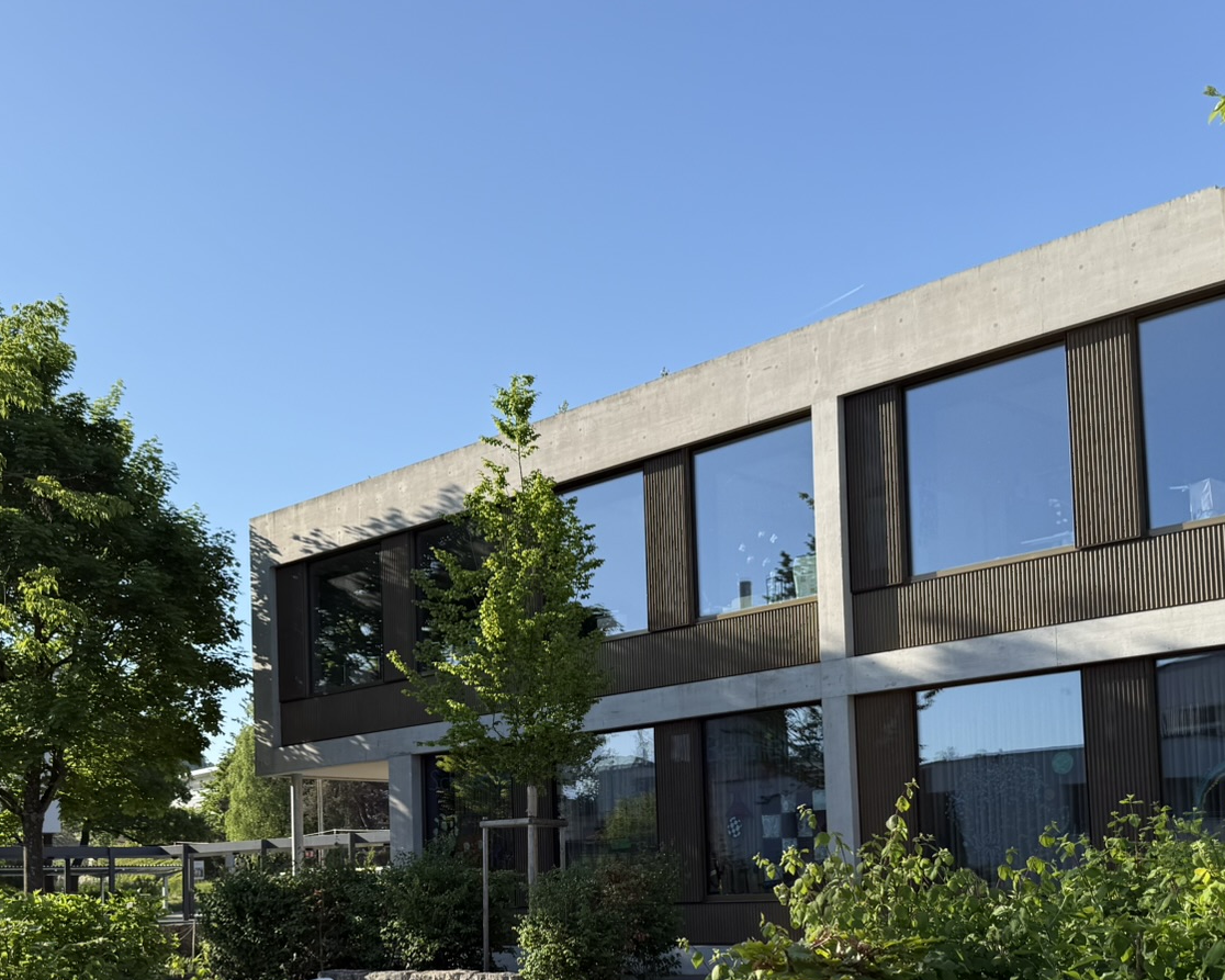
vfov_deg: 33.9
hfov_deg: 42.8
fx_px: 1559
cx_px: 533
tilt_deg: +3.9
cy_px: 781
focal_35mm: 43
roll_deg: +2.1
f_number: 1.78
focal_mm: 6.76
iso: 80
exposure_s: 1/2703
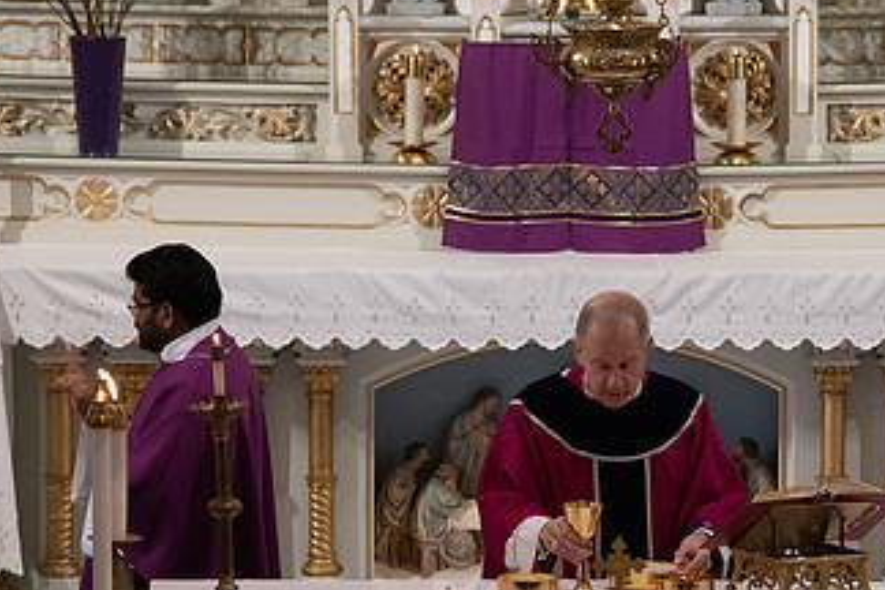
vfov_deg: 3.7
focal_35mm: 376
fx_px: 9243
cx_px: 598
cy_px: 463
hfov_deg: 5.5
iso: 4000
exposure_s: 1/100
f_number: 9
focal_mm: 210
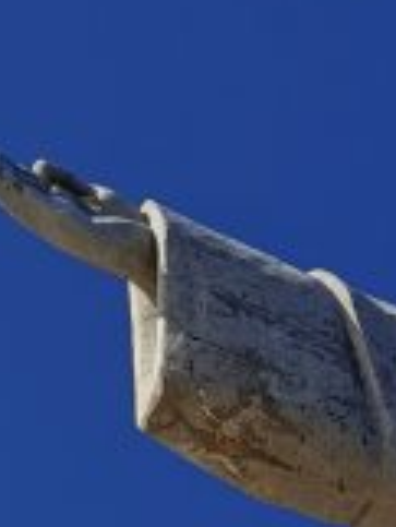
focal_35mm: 161
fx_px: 2452
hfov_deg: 8.7
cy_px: 1263
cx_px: 795
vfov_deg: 10.5
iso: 50
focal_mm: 5.58
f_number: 1.8
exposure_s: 1/5076
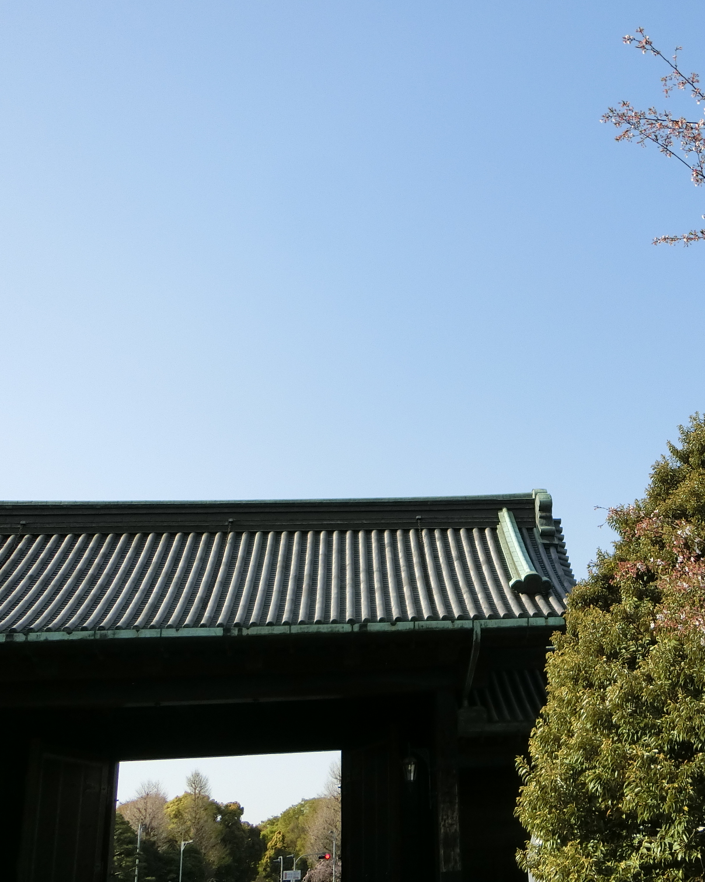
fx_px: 1174
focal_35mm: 45
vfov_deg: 41.2
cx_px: 588
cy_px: 446
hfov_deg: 32.3
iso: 160
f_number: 3.9
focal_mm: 6
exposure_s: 1/1000
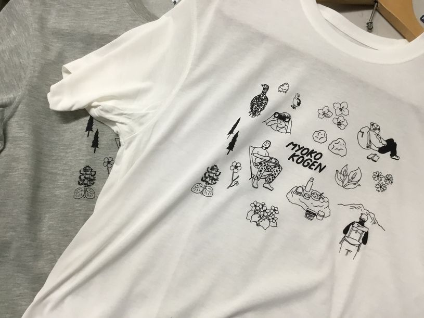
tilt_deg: -75.7
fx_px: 380
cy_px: 159
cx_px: 212
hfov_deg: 58.4
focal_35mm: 31
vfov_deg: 45.4
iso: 64
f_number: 2.4
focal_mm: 3.3
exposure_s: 1/33
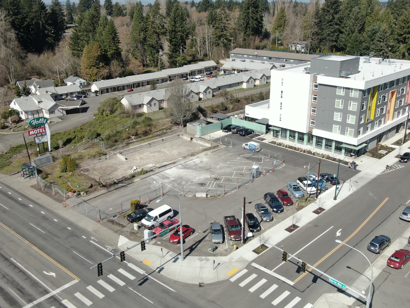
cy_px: 154
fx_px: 415
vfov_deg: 40.7
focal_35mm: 35
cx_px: 205
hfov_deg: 52.6
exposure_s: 1/320
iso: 100
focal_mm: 5.94
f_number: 3.3
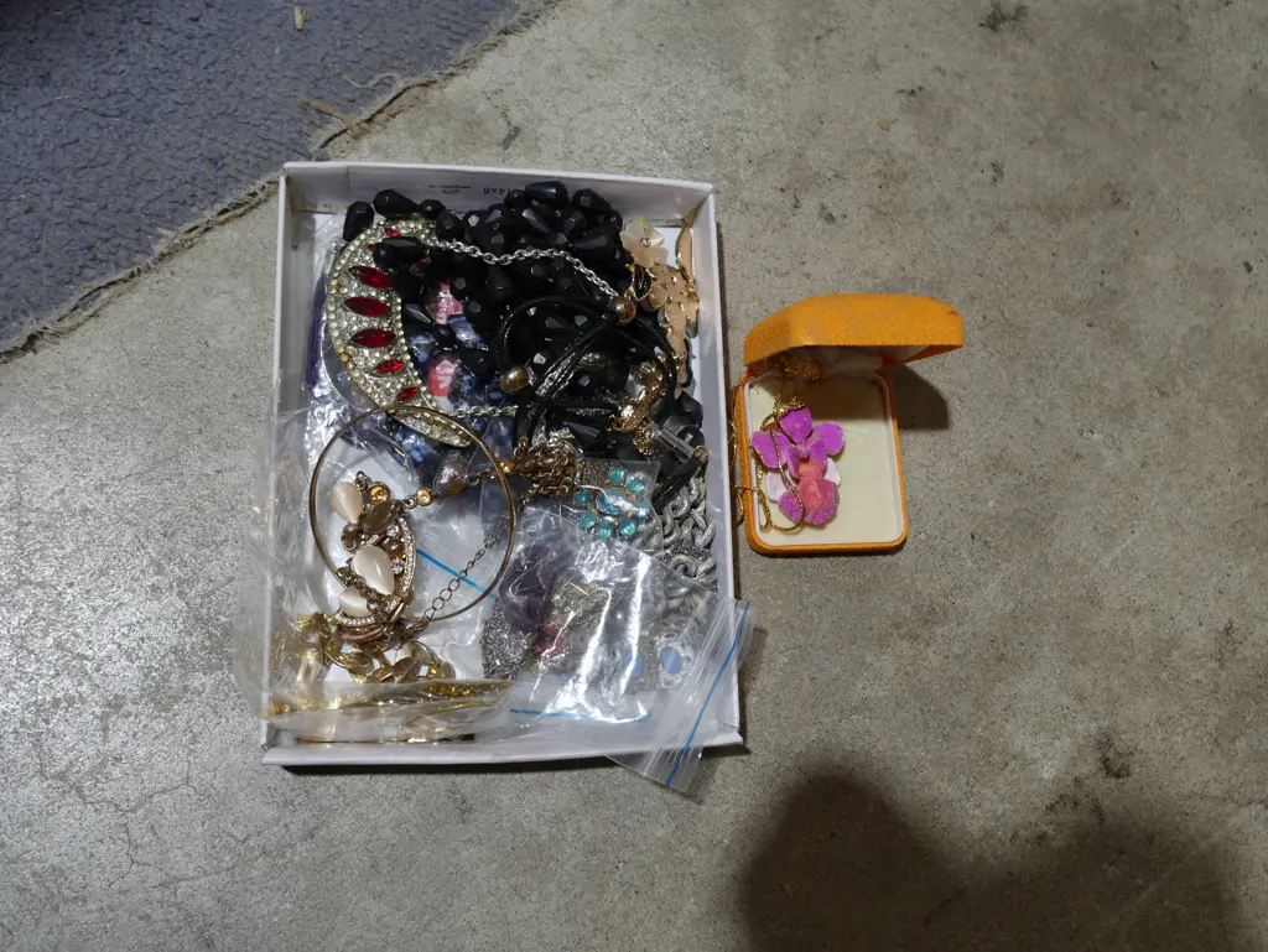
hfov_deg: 53.9
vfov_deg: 41.8
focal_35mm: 34
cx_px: 634
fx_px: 1246
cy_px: 476
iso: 200
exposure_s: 1/60
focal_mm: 17
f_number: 4
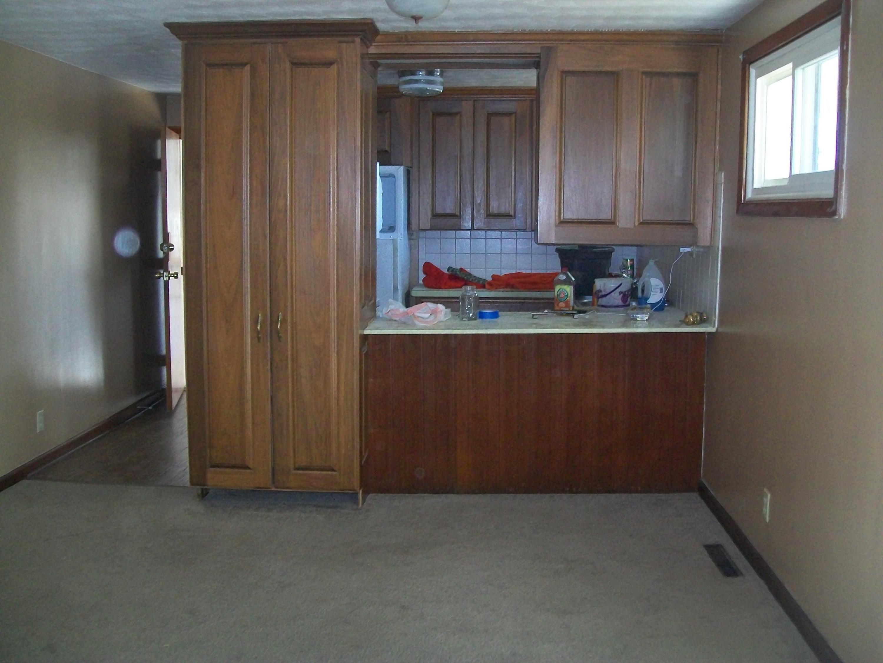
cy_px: 332
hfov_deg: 51.4
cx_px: 442
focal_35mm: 36
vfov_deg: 39.7
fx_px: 918
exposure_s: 1/60
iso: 160
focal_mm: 6
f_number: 2.7
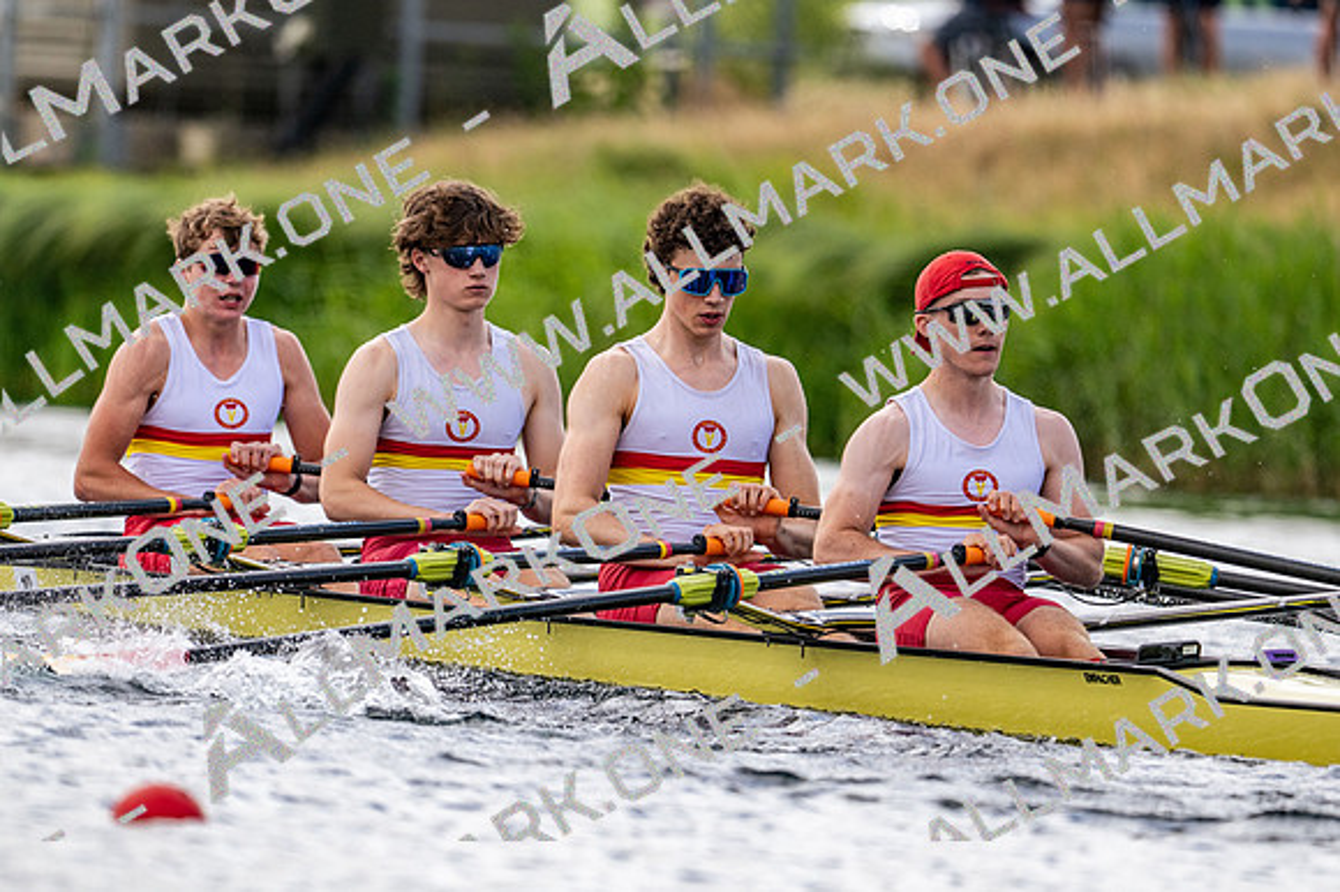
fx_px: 22320
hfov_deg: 3.4
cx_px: 670
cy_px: 446
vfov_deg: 2.3
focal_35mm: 600
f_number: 4.5
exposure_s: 1/2500
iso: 360
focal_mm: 400
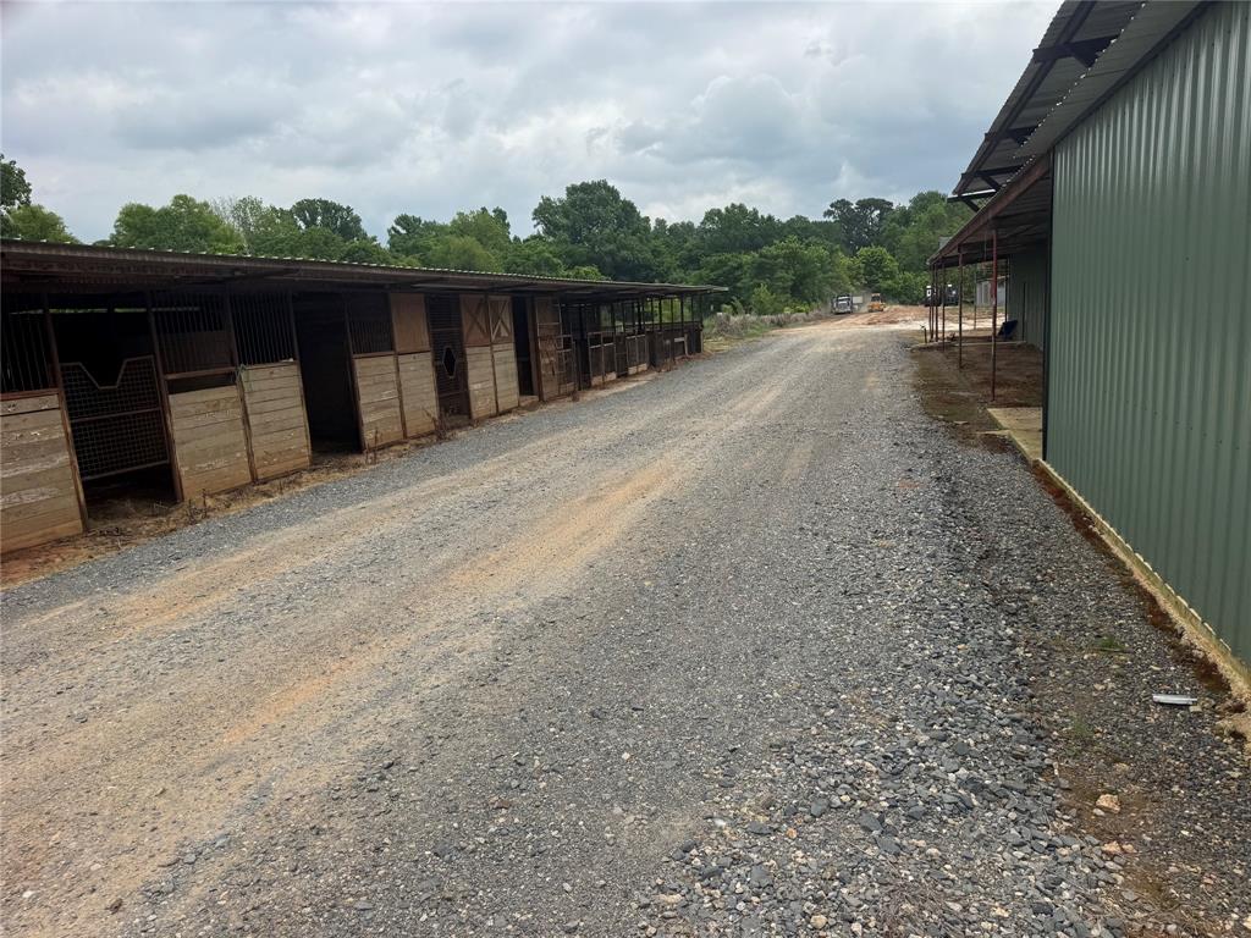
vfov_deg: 56.8
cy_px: 469
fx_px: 867
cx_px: 626
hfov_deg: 71.6
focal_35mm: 24
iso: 80
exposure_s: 1/5348
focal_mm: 6.76
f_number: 1.78
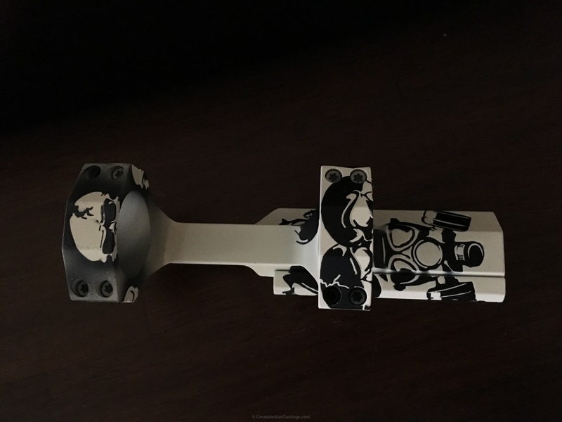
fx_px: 471
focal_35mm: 29
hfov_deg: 61.7
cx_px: 281
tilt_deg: -78.7
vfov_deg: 48.2
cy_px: 211
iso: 250
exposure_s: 1/15
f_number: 2.2
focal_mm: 4.15
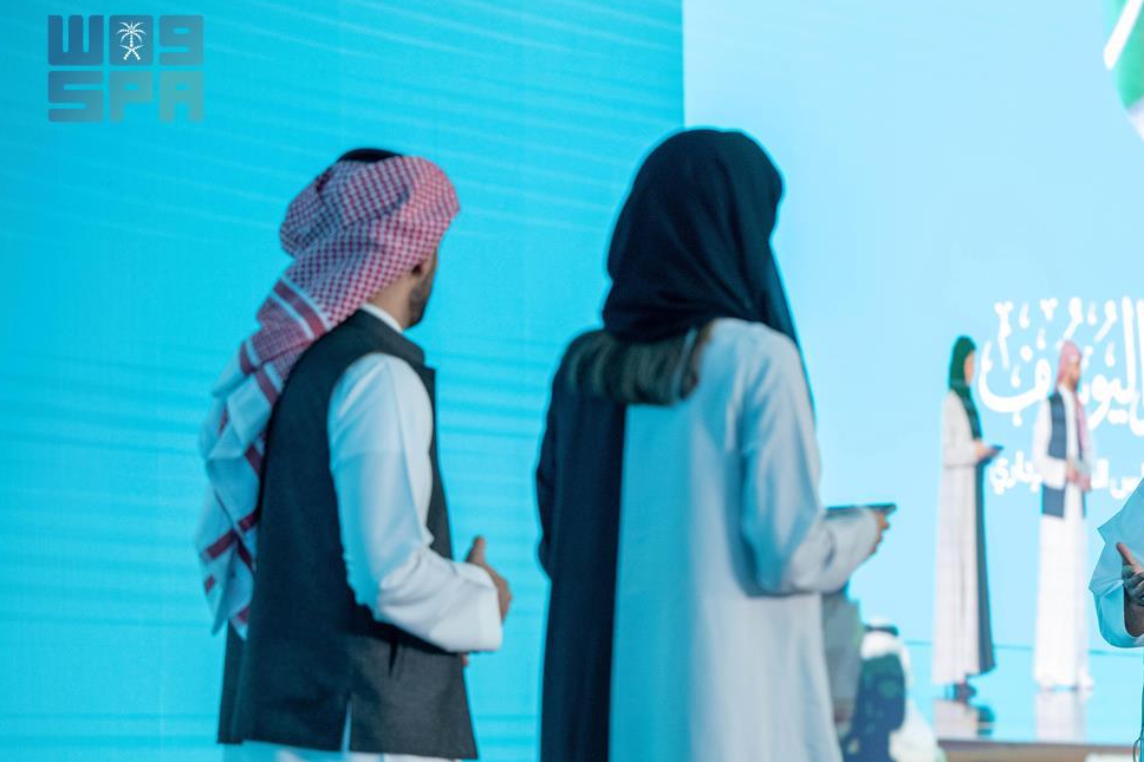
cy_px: 606
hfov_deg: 10.8
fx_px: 6036
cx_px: 932
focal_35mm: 190
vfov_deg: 7.2
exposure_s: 1/200
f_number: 3.2
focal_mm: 115
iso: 1600
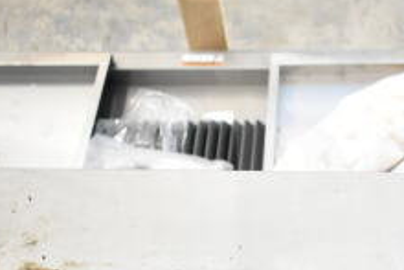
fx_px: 932
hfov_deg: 23.5
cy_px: 264
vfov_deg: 16.2
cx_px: 393
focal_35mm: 83
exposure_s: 1/30
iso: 4500
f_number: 3.5
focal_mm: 20
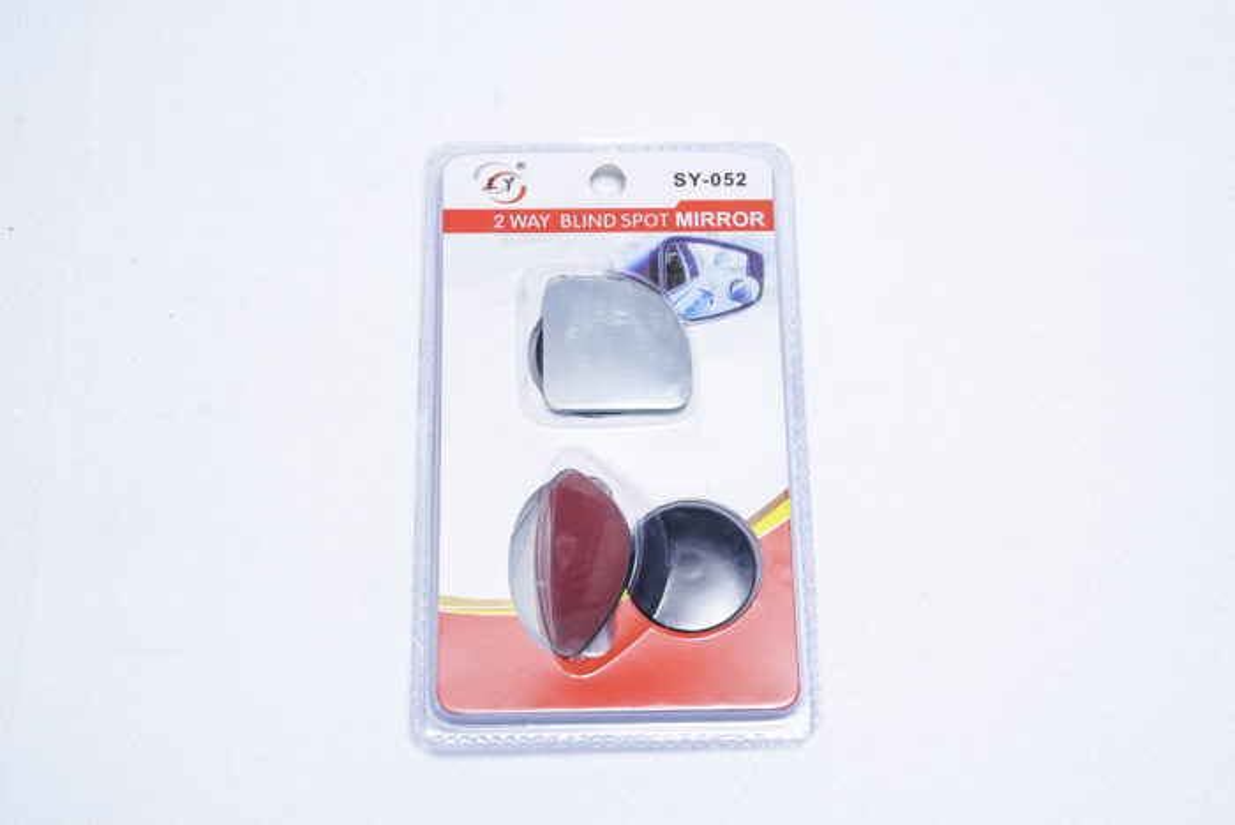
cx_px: 618
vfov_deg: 19.5
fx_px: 2403
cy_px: 412
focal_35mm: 70
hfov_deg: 28.8
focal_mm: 70
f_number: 10
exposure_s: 1/160
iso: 3200
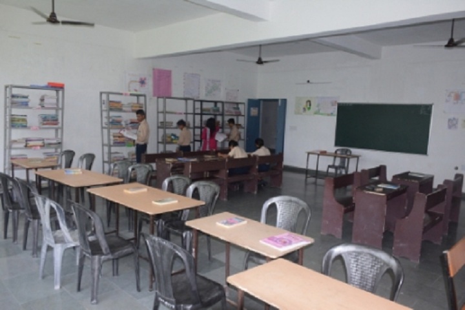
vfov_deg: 47.9
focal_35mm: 27
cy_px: 155
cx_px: 232
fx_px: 349
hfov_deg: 67.4
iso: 800
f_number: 5.6
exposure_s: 1/100
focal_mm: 18
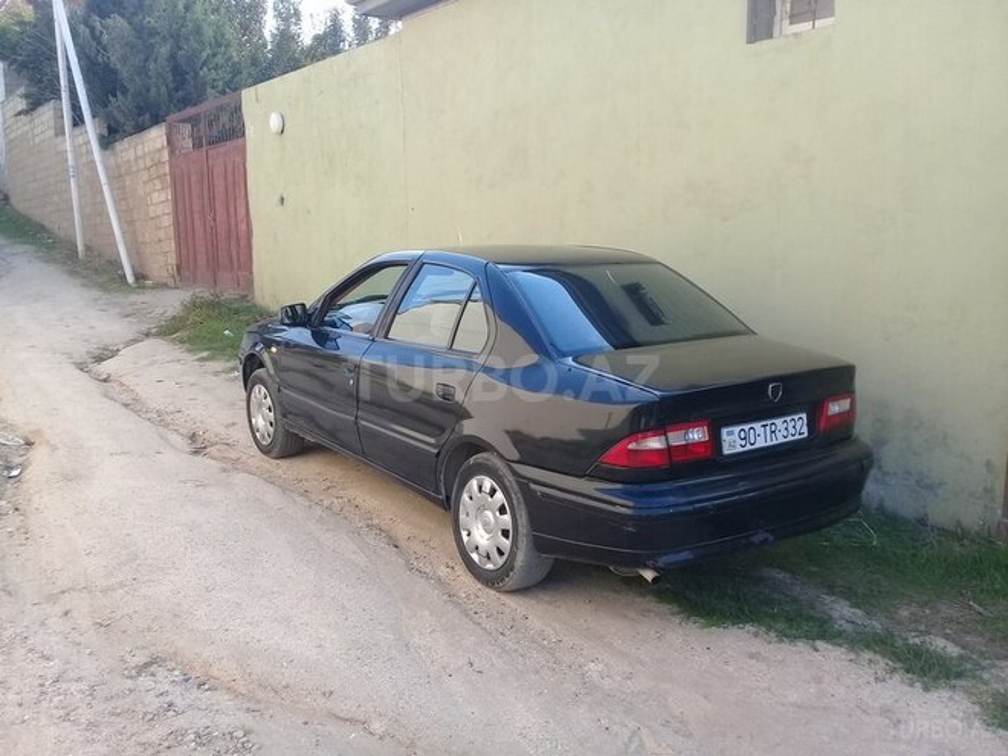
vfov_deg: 45.4
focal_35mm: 31
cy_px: 378
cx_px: 504
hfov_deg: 58.4
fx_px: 903
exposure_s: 1/333
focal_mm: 3.3
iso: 50
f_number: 2.2
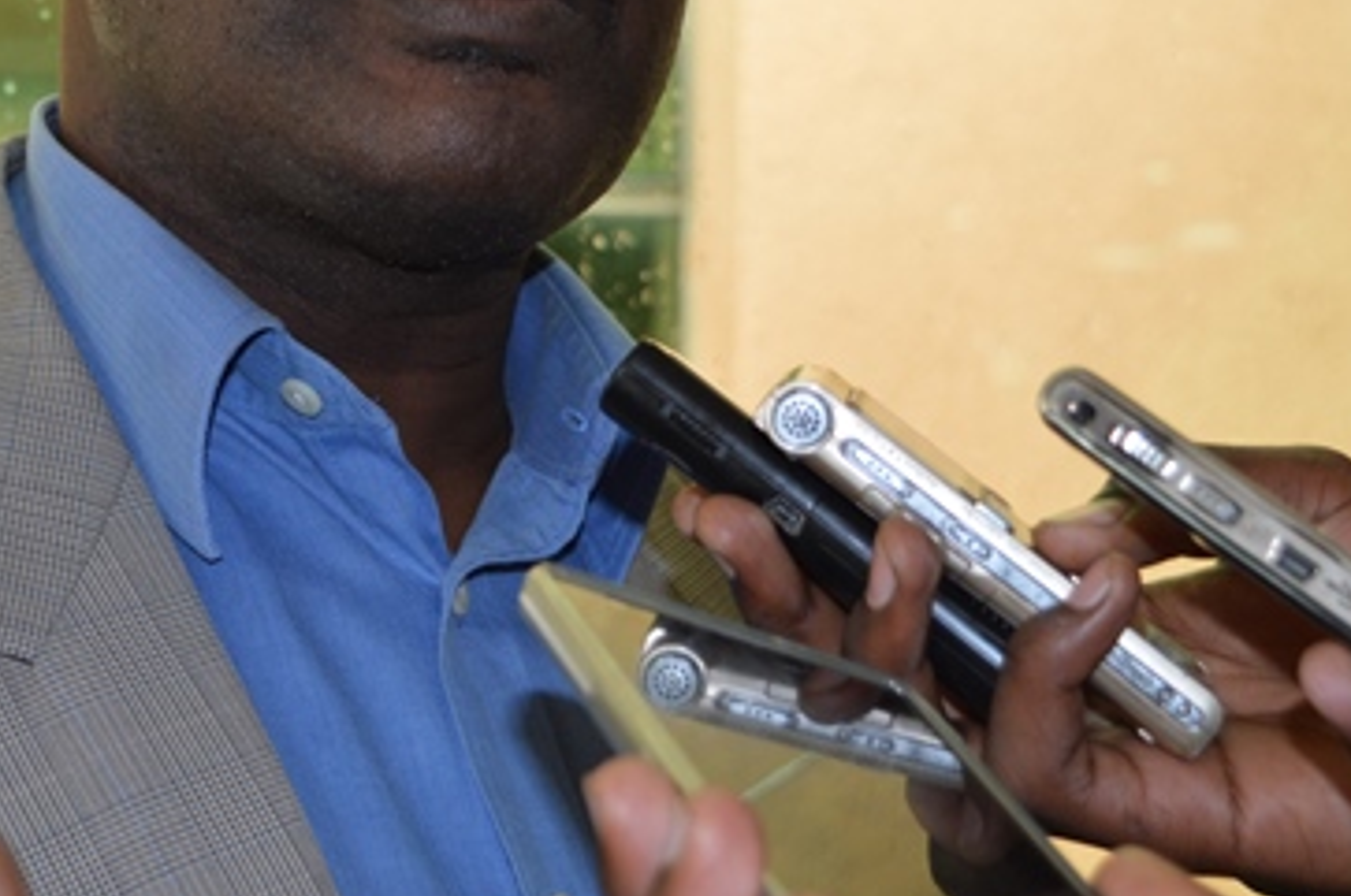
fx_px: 3223
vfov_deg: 15.7
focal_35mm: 86
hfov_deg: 23.4
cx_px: 313
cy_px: 149
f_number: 4
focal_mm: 26
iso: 400
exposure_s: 1/60
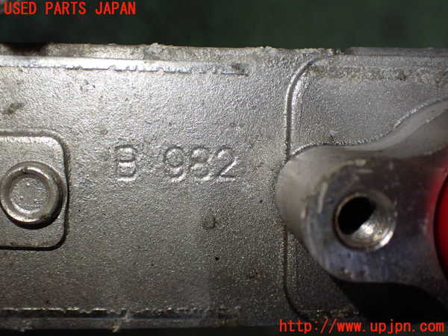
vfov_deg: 32.9
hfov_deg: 42.9
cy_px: 168
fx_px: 569
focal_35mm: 44
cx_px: 224
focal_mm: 7.84
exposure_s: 1/160
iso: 250
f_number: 2.9
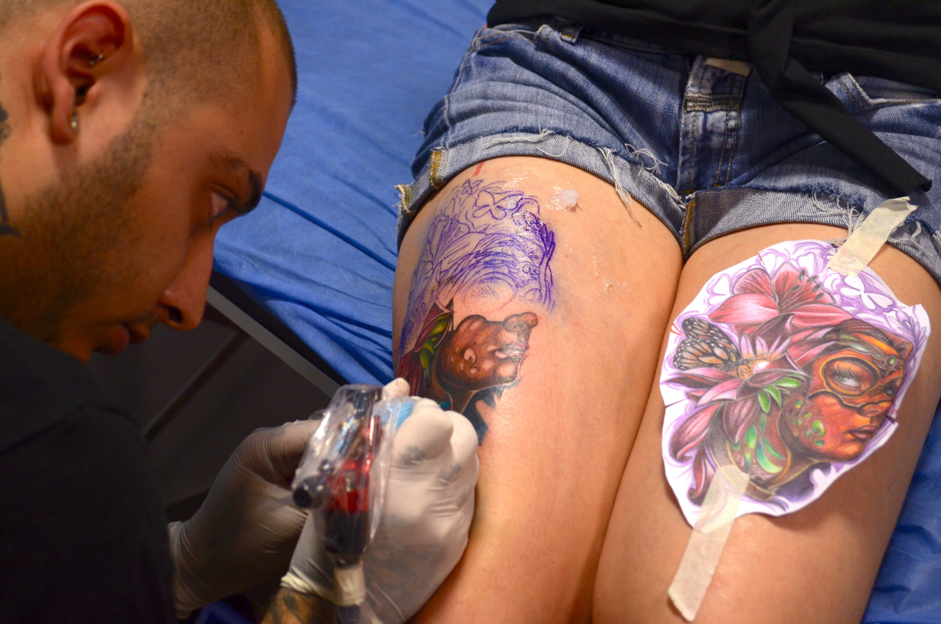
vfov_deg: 22.5
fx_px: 1565
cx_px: 470
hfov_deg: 33.5
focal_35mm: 60
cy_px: 312
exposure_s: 1/60
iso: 500
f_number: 5.3
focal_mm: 40
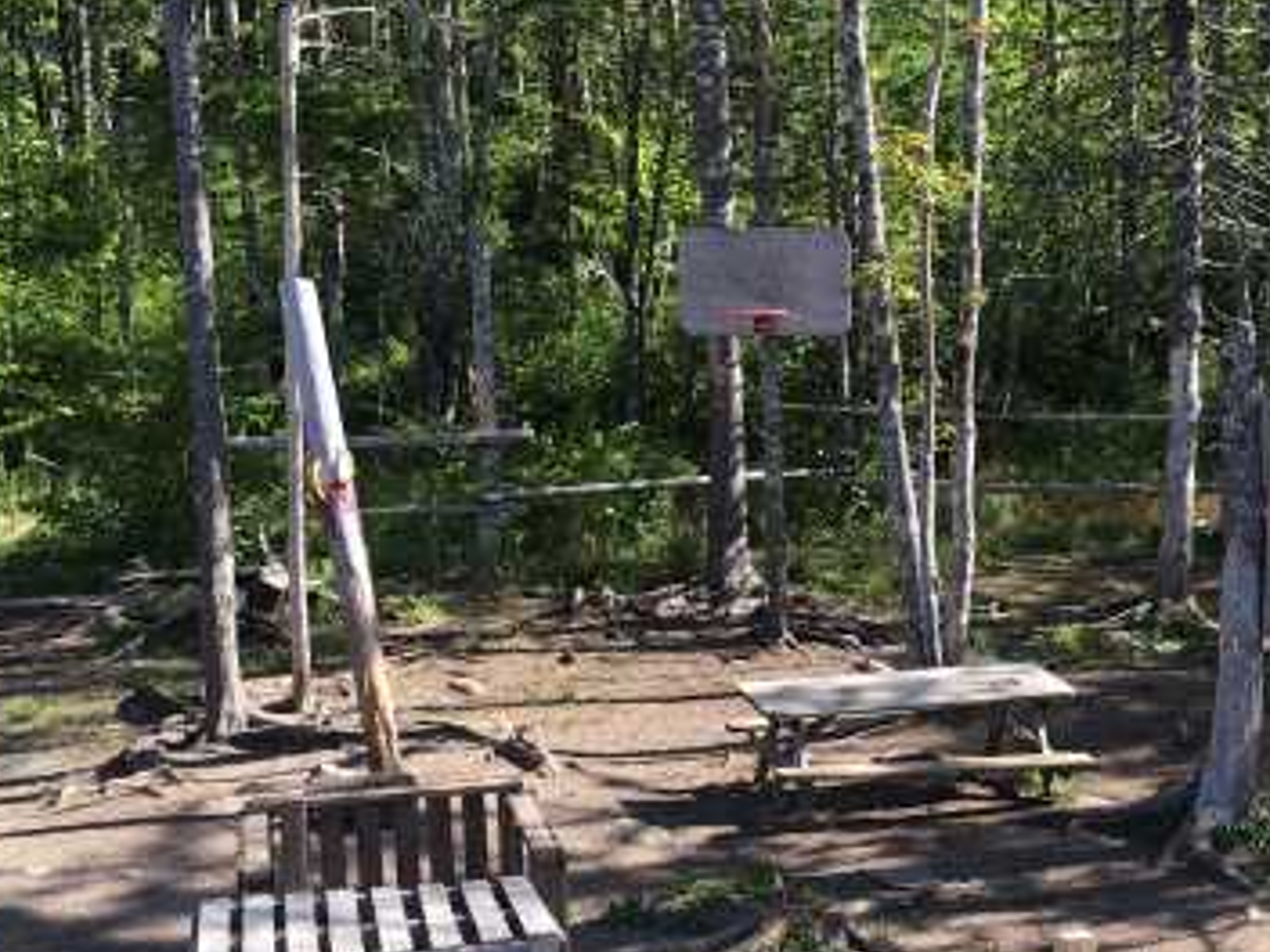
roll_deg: +1.0
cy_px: 465
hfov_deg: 28.7
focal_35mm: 66
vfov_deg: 22.3
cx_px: 1043
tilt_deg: -7.1
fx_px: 2421
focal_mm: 4.15
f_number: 2.2
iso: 25
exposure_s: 1/411
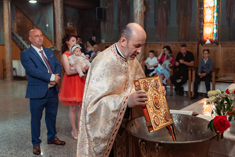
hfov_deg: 48.4
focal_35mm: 40
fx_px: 261
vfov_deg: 33.4
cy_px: 67
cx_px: 121
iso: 1600
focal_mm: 35
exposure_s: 1/200
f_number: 2.8
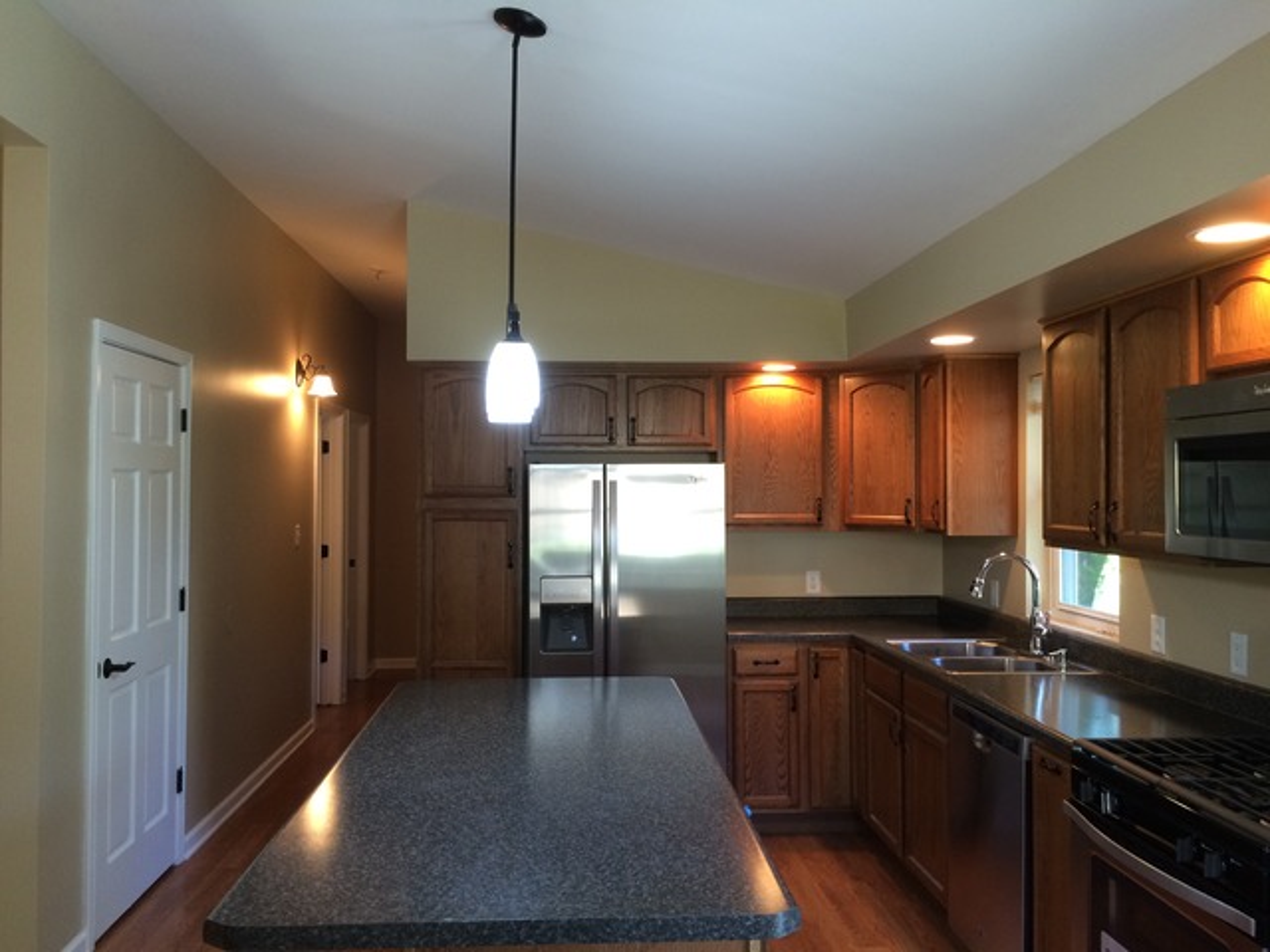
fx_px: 1064
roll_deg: -0.1
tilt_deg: -0.7
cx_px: 635
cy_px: 476
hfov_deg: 61.7
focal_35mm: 29
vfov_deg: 48.2
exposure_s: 1/30
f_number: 2.2
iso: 125
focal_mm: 4.15
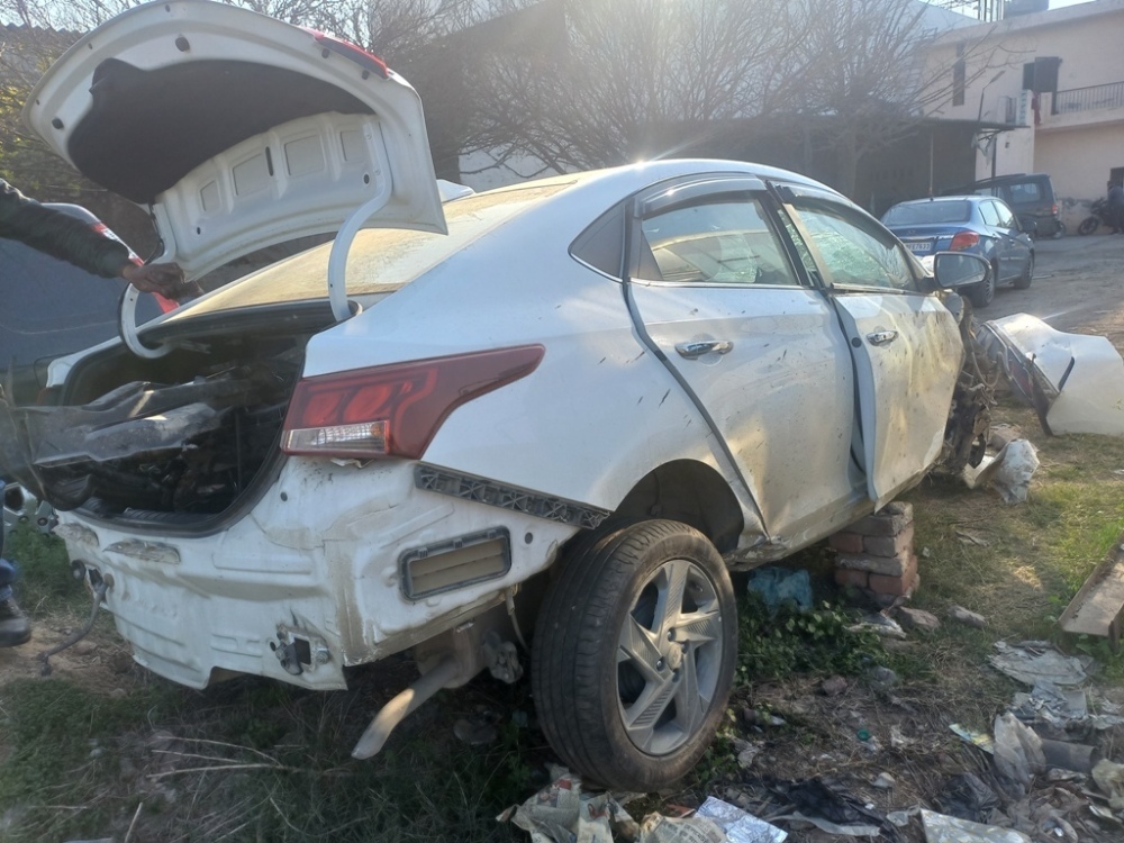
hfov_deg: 69.4
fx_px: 812
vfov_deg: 54.9
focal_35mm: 25
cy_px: 422
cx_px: 562
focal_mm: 4.65
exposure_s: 1/394
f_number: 1.8
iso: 50
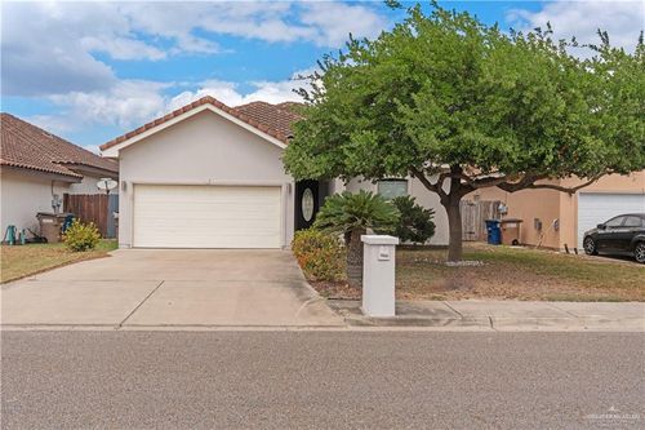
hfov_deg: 60.3
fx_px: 555
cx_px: 322
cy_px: 215
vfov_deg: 42.3
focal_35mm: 31
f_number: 9
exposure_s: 1/50
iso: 200
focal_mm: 31
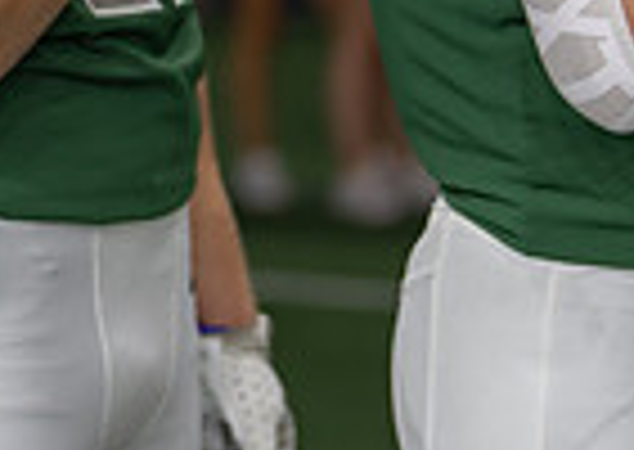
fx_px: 3880
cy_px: -338
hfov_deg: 9.2
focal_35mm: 216
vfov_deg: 6.5
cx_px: -112
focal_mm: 50
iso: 160
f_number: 1.2
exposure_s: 1/500
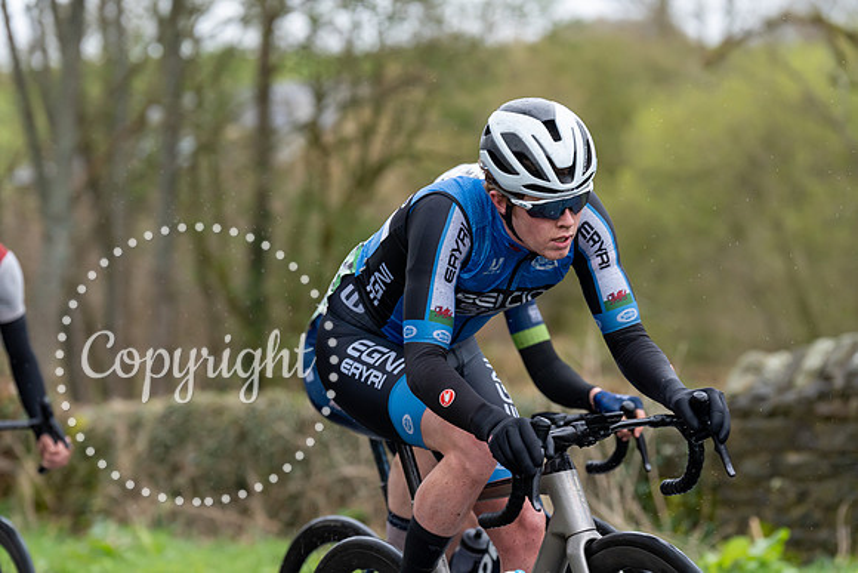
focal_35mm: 138
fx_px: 3290
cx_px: 429
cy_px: 286
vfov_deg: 9.9
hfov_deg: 14.9
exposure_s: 1/1000
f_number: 4
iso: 1600
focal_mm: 138
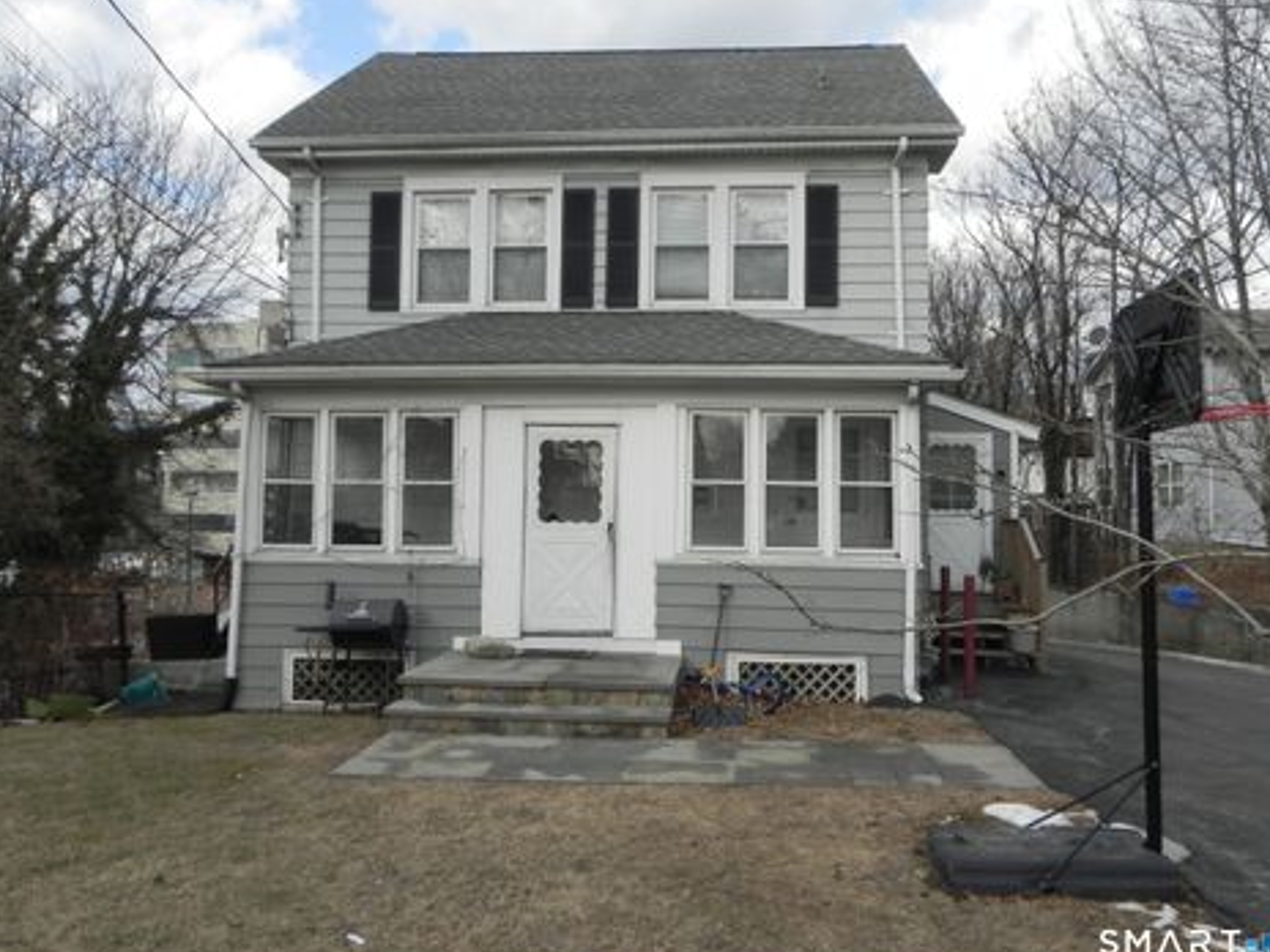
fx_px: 1027
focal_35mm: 28
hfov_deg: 63.4
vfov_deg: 49.7
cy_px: 453
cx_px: 619
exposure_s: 1/287
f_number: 6.3
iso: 160
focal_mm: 4.6
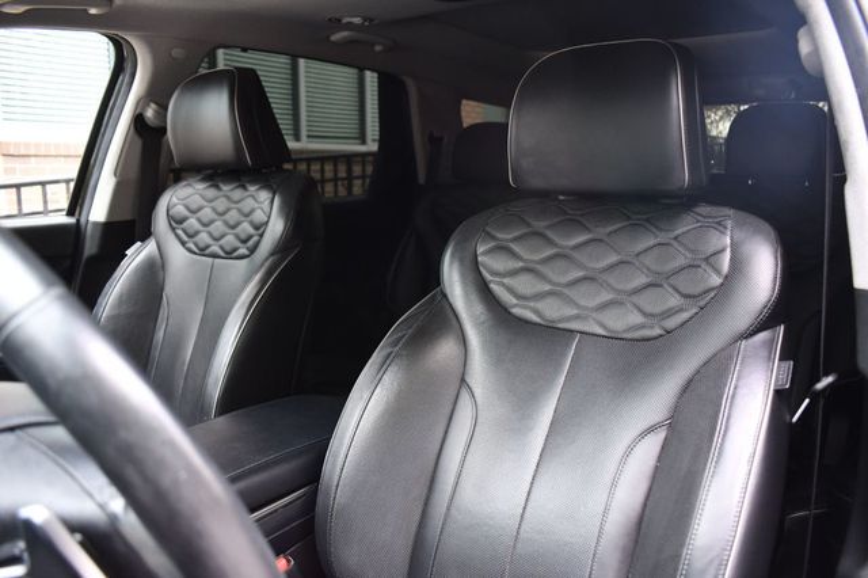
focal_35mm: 30
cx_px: 434
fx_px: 723
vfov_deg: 43.6
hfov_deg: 62.0
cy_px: 289
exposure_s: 1/125
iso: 1250
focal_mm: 20
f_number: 3.5
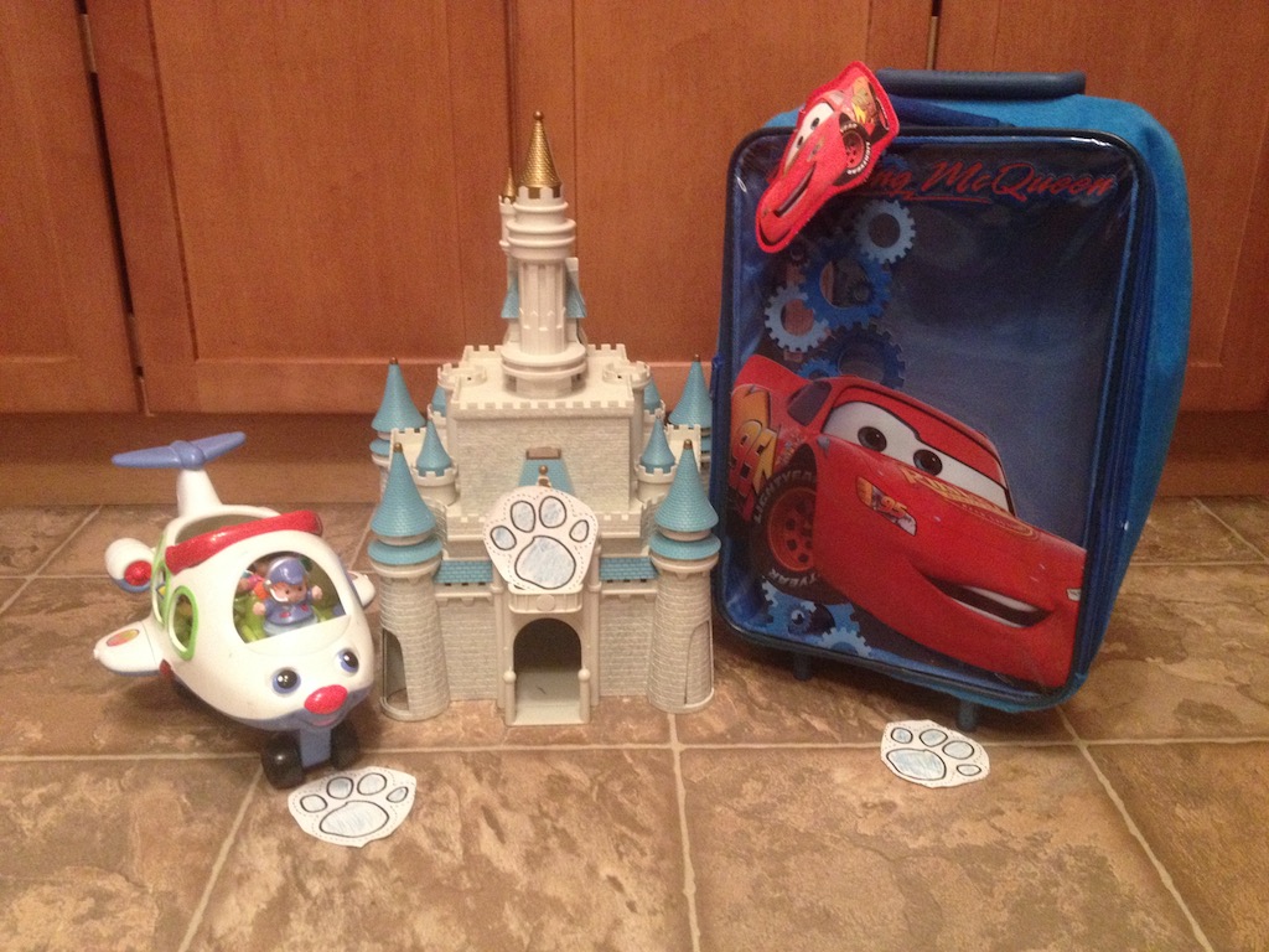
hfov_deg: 52.6
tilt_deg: -22.7
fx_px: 1283
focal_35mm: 35
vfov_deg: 40.7
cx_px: 634
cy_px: 476
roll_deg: +0.2
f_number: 2.4
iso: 400
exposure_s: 1/15
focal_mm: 4.28
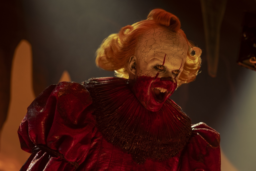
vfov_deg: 10.2
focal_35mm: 135
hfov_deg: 15.2
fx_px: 960
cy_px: 86
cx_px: 128
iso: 500
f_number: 2.5
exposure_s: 1/60
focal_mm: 90
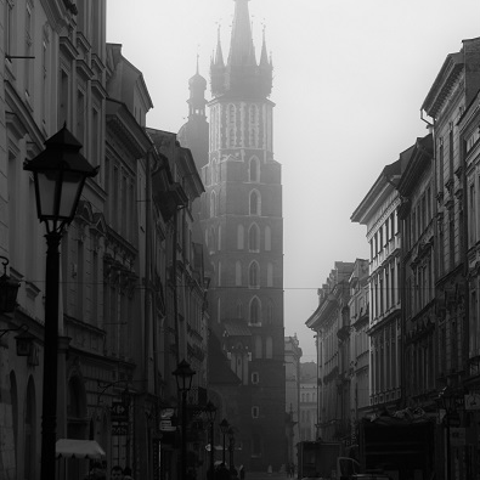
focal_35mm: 116
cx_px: 241
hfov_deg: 15.0
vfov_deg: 15.0
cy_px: 186
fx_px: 1820
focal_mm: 60
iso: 100
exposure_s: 1/125
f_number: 7.1
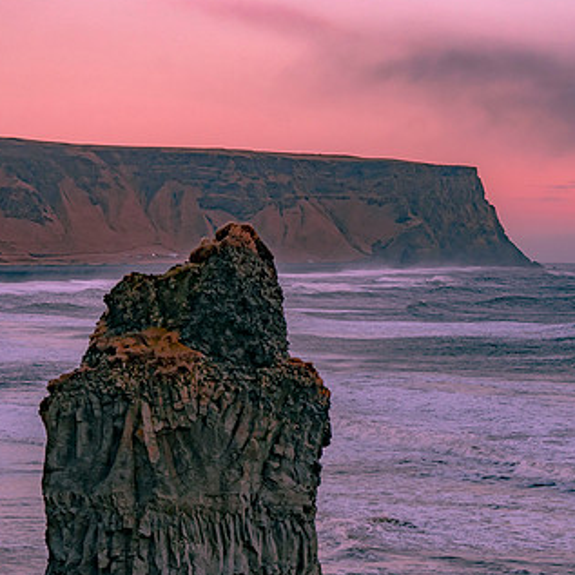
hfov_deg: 15.0
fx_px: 2180
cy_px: 334
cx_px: 406
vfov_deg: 15.0
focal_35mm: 116
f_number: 5
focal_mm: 70
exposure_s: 1/640
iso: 400
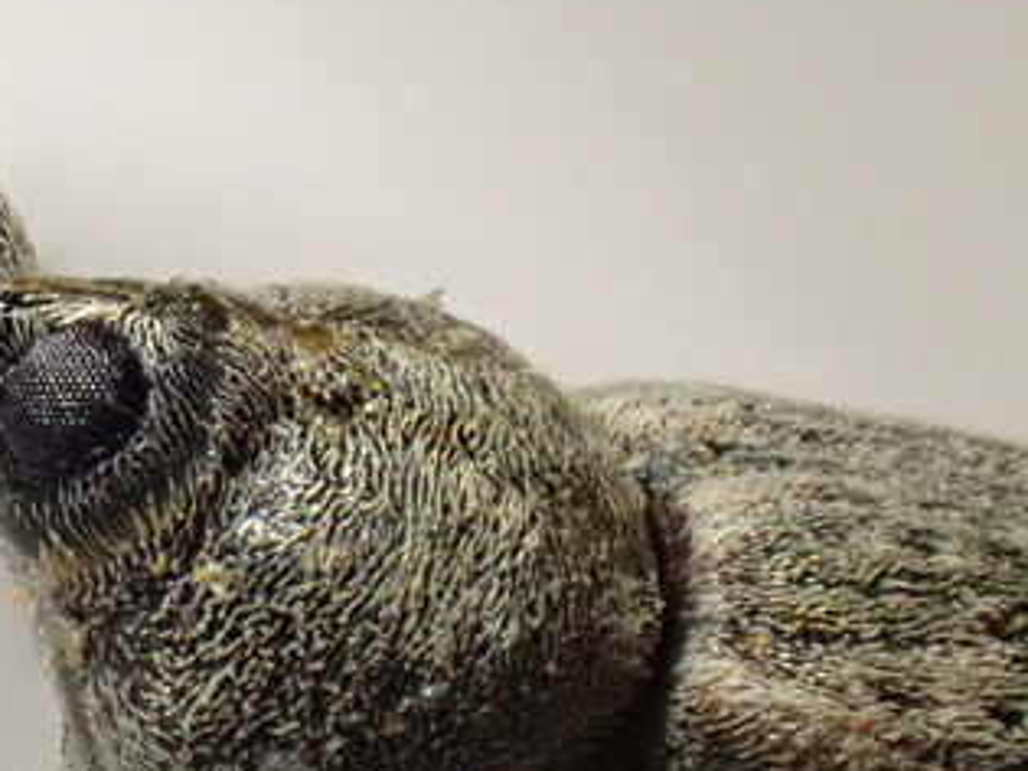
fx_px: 8045
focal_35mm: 271
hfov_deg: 7.3
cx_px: 21
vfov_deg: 5.5
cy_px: 425
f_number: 6.3
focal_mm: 18
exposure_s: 1/125
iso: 800
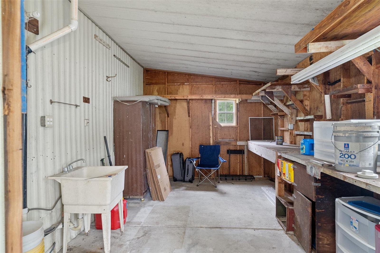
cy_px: 126
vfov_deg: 63.2
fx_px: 206
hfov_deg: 85.4
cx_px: 190
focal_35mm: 20
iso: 640
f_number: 8
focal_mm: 13
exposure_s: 1.3
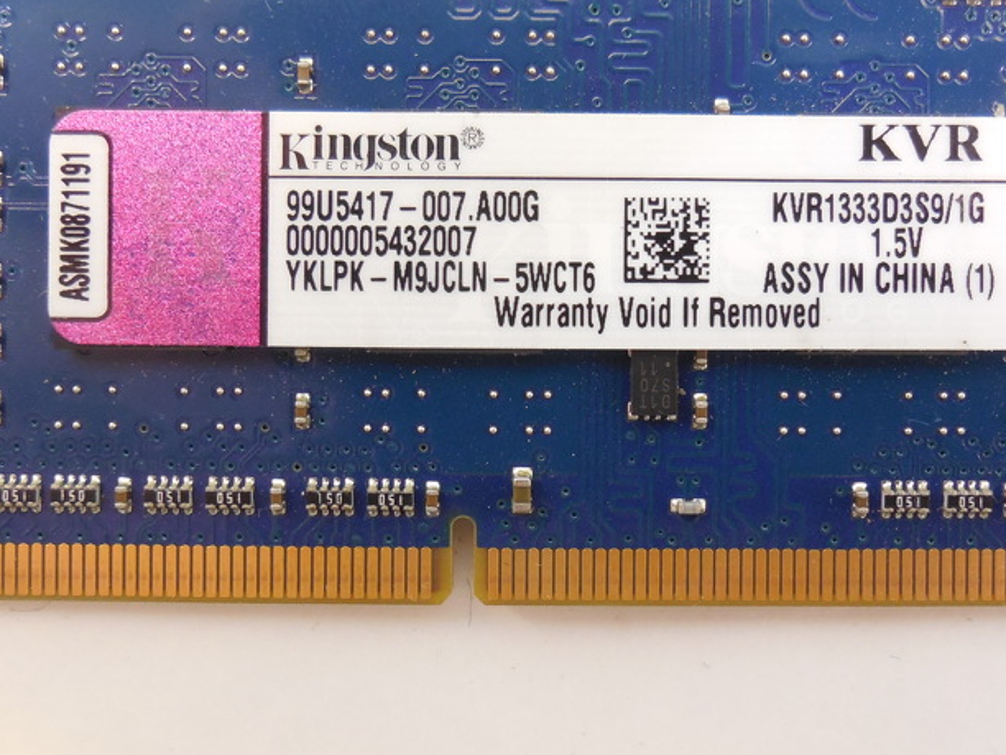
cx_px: 551
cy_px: 271
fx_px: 988
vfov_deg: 41.4
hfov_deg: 53.9
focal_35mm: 34
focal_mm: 4.6
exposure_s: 1/30
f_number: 3.5
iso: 360
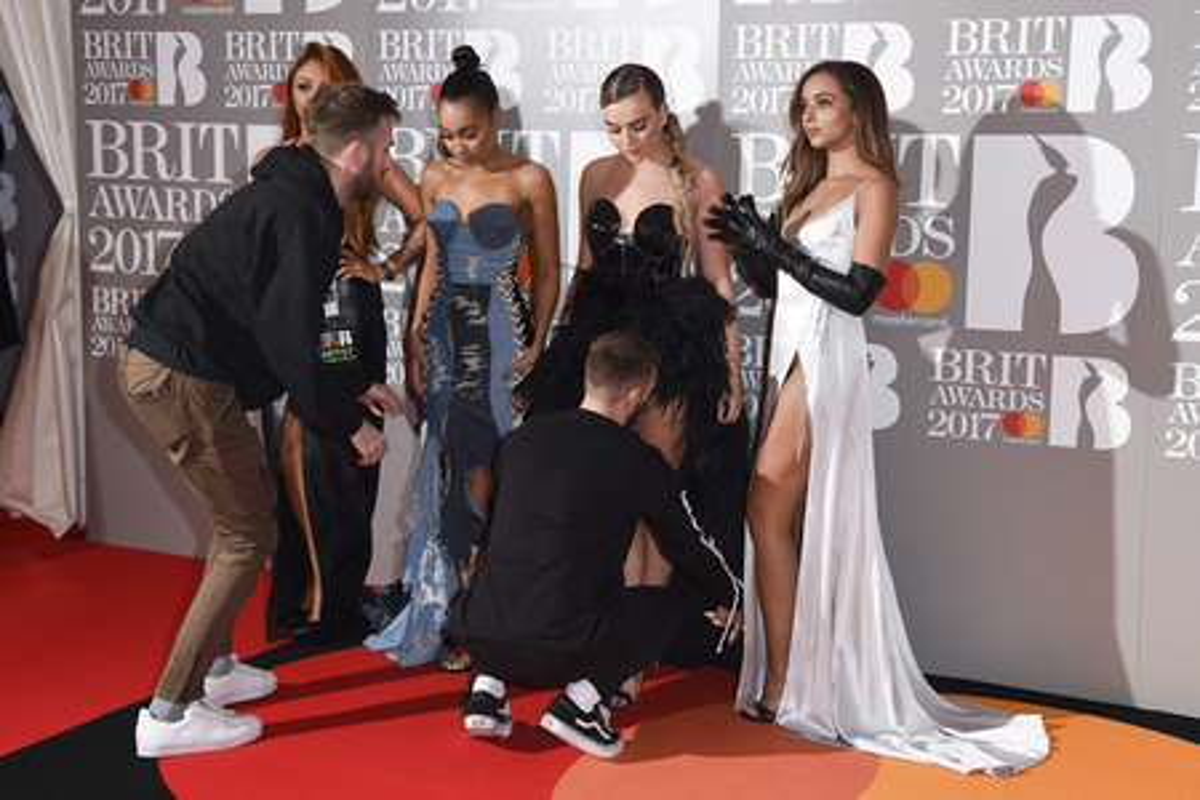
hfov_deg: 42.7
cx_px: 600
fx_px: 1533
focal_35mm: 46
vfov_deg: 29.2
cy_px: 400
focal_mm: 46
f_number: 5.6
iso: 400
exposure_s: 1/250
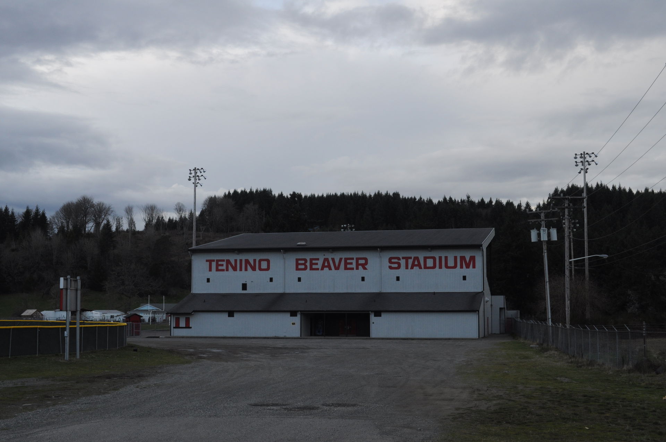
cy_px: 221
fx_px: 887
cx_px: 333
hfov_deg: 41.2
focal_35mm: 48
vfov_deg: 28.0
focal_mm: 32
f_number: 8
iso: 500
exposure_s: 1/250
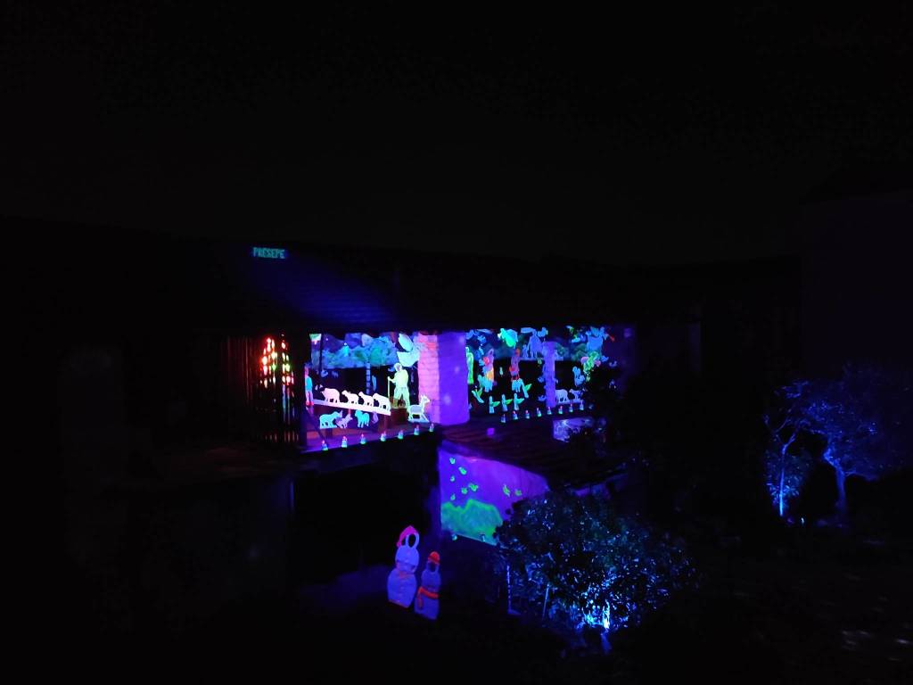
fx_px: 686
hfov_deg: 67.3
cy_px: 342
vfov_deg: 53.1
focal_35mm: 26
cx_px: 456
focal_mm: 4.77
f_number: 1.75
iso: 11025
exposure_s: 1/14
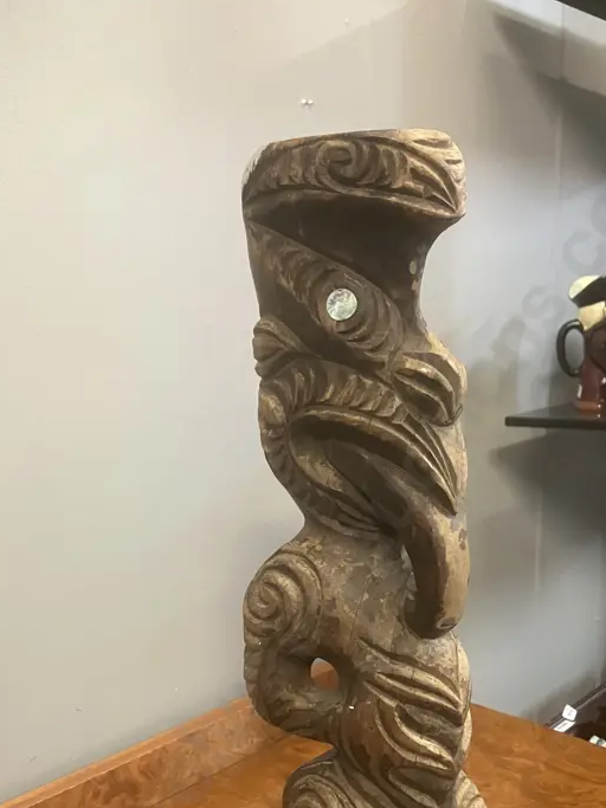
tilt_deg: -14.6
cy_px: 590
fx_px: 981
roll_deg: +1.5
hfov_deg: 34.3
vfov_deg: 43.6
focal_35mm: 42
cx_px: 330
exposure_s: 1/33
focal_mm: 3.99
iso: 320
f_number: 1.8
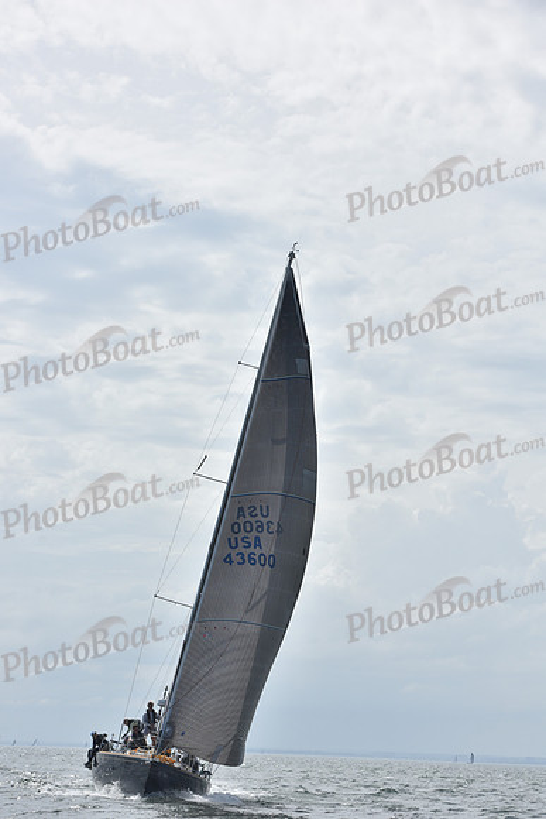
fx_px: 2046
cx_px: 273
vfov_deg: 22.6
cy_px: 410
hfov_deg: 15.2
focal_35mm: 90
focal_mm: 90
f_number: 8
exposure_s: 1/1250
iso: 200
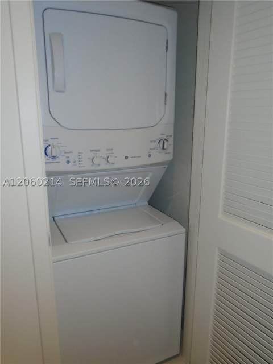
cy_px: 182
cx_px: 136
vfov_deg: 67.3
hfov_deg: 53.1
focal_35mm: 26
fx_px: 273
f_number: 3.2
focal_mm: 4.6
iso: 200
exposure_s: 1/30
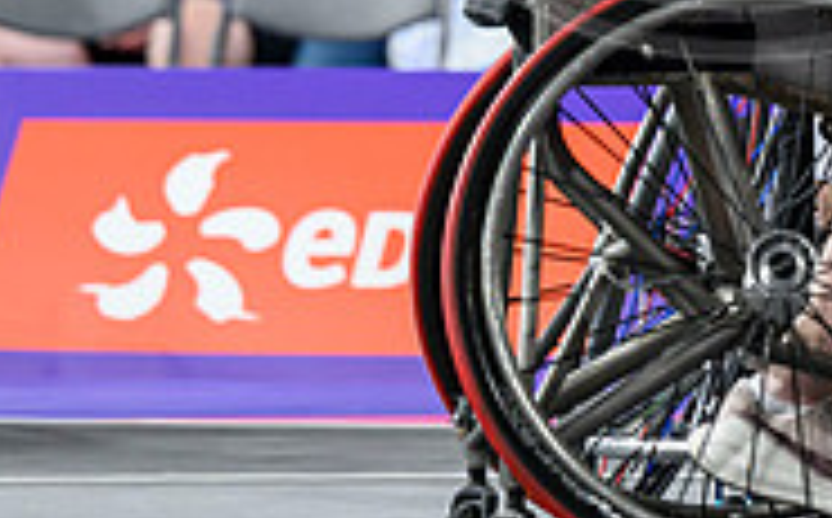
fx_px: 12656
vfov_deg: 2.3
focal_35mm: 559
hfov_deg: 3.8
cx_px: 993
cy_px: -396
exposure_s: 1/1600
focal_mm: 150
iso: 2500
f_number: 3.2
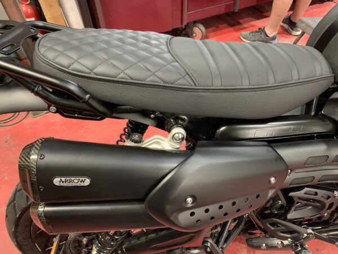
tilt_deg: -49.6
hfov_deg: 67.3
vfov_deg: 53.1
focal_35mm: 26
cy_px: 127
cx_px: 169
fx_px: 254
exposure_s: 1/30
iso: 400
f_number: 1.8
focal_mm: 4.25
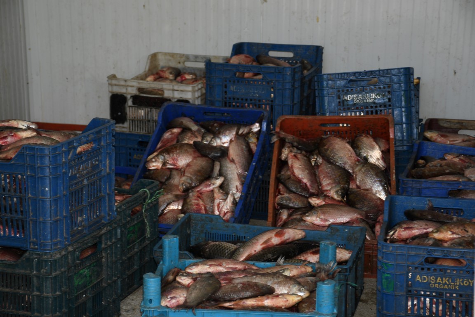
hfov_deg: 22.6
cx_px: 238
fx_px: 1187
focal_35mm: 90
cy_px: 158
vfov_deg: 15.2
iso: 100
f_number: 5
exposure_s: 1/60
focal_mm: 60
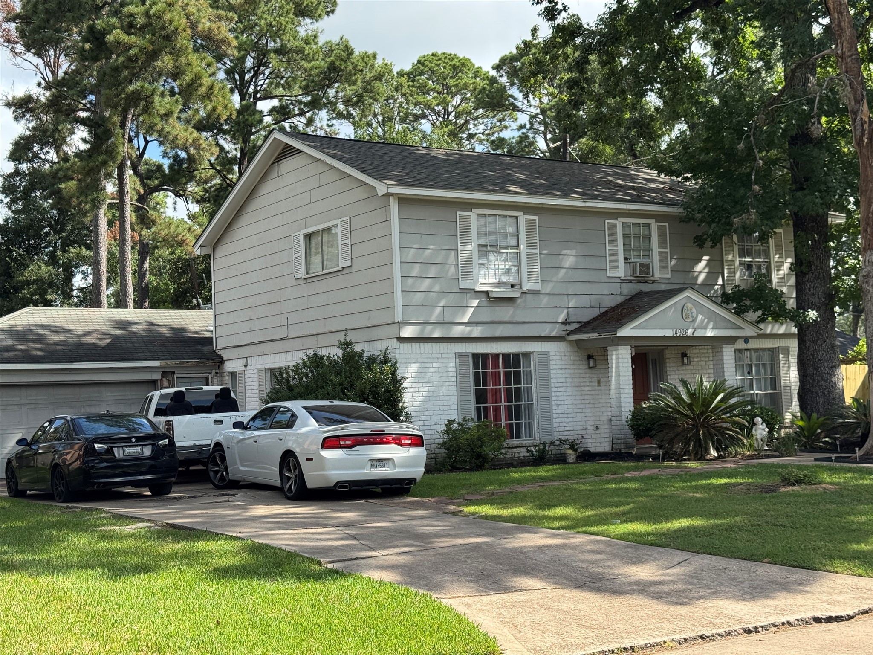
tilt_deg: +3.0
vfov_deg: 30.3
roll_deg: +2.0
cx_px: 436
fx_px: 1211
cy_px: 328
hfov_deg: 39.7
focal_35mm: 48
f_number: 1.78
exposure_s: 1/1560
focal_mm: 6.76
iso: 64
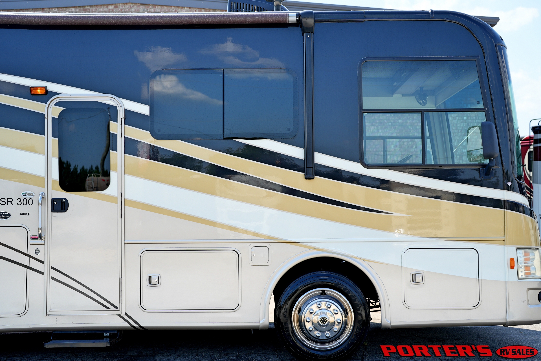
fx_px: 751
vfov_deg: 27.0
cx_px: 270
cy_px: 180
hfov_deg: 39.6
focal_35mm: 50
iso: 100
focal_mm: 50
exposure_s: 1/640
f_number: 3.2
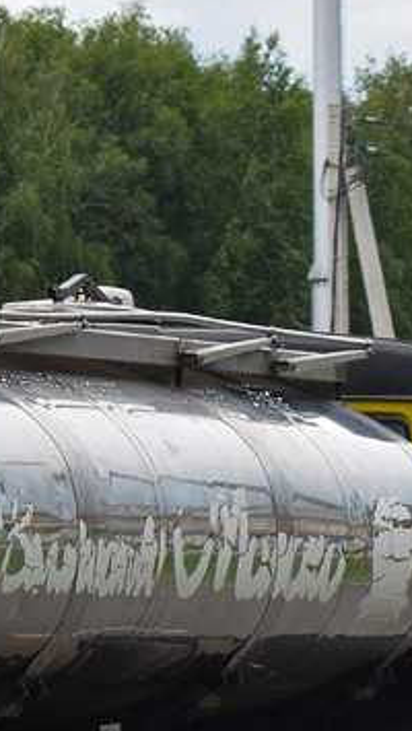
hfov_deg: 4.2
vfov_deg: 7.4
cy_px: 469
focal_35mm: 292
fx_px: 5660
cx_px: -109
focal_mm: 55
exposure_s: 1/1000
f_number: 5.6
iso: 400
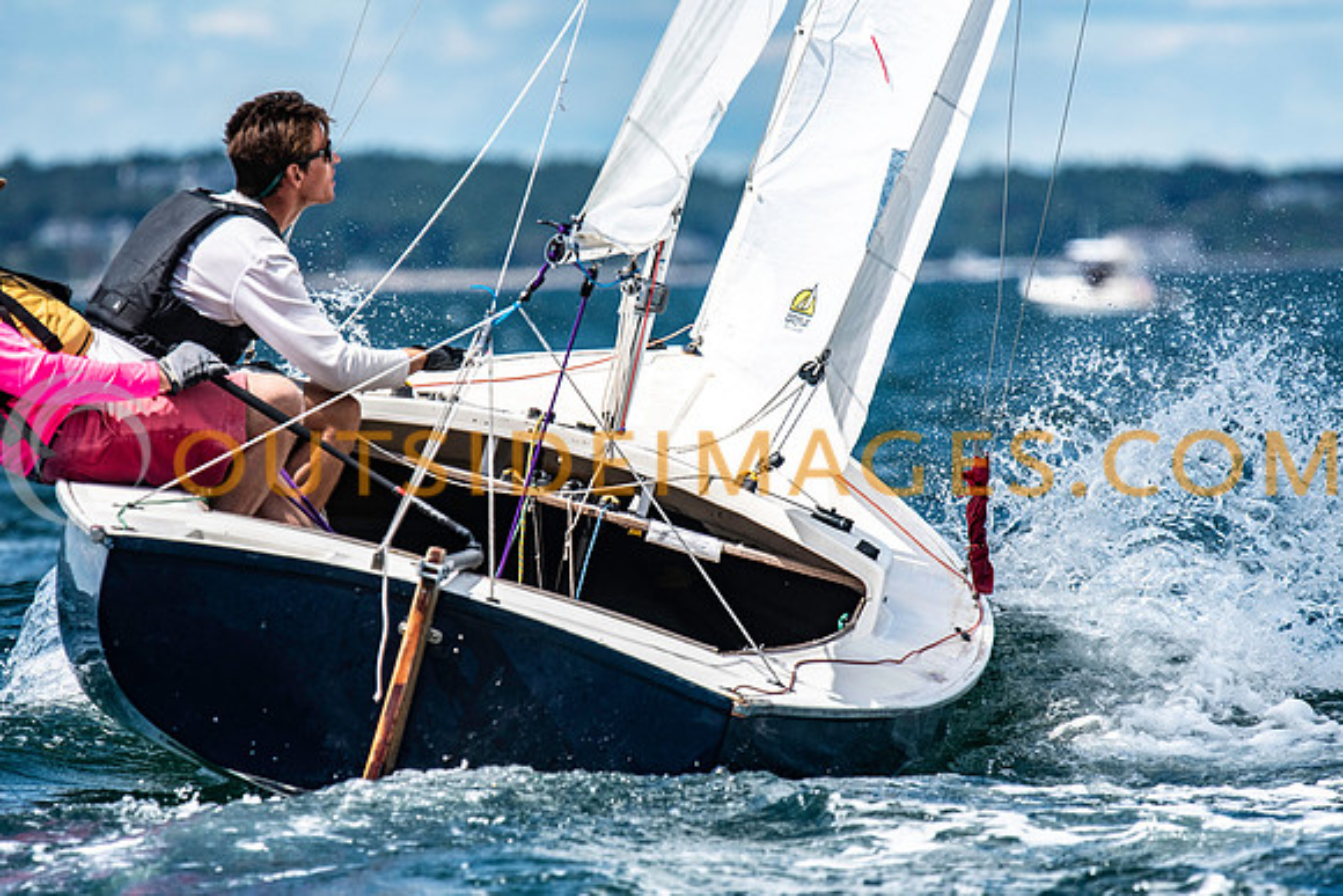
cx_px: 672
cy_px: 448
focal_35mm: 450
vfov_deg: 3.1
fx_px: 16791
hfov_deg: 4.6
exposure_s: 1/6400
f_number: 5
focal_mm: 300
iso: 500
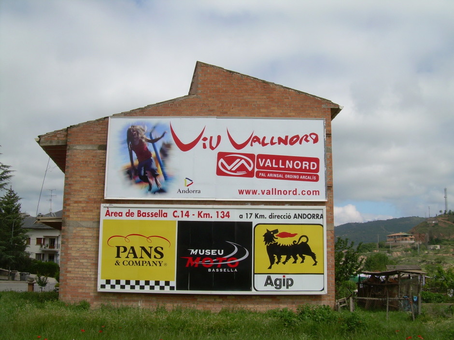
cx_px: 227
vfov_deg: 37.7
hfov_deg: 49.0
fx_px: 498
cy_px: 170
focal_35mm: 38
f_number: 4.6
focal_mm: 6.3
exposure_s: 1/546
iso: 50
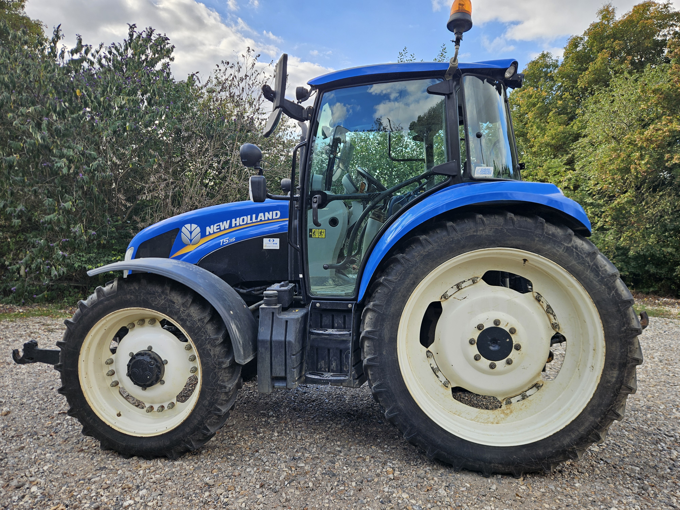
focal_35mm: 23
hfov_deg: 73.9
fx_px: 452
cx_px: 340
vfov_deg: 58.9
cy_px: 255
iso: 25
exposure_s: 1/317
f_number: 1.8
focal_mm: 5.4
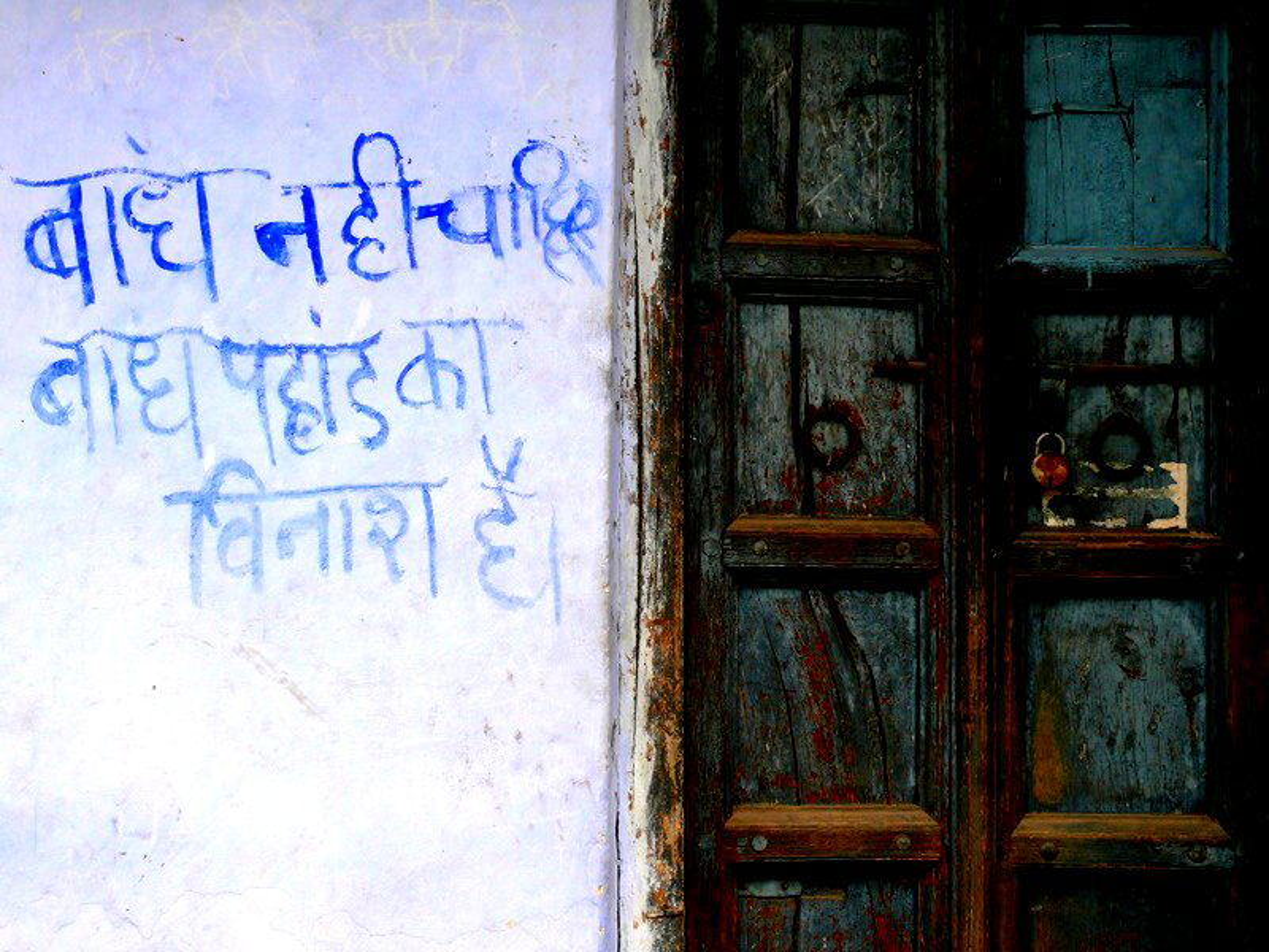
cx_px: 634
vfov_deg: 28.6
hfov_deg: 37.5
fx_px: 1870
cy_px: 476
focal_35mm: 51
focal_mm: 10.9
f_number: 3.6
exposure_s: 1/125
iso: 100
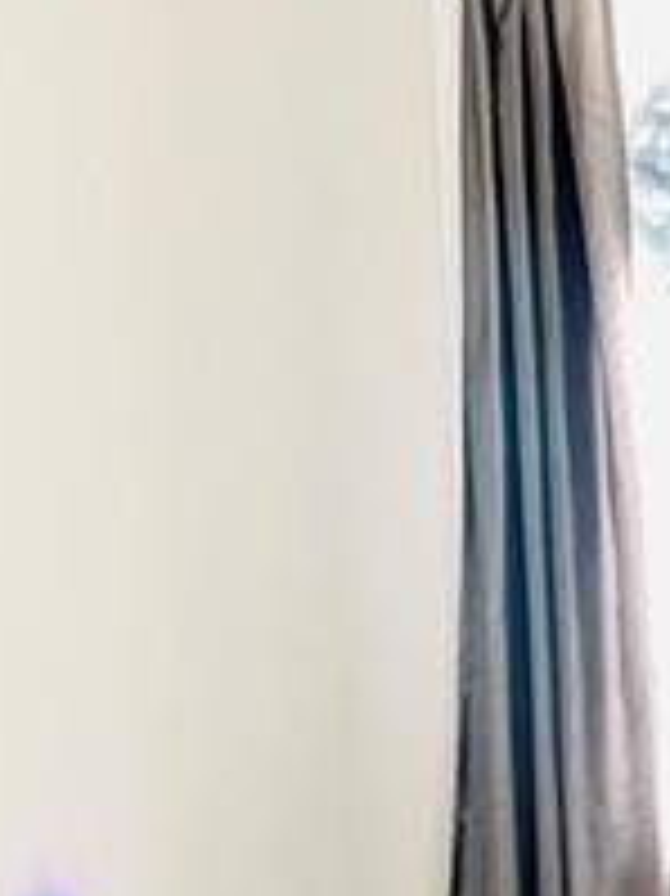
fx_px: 4056
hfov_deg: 9.4
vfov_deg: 12.6
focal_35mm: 157
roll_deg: +3.2
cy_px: 554
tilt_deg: -3.1
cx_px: 625
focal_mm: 4.2
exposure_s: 1/60
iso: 320
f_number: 1.6
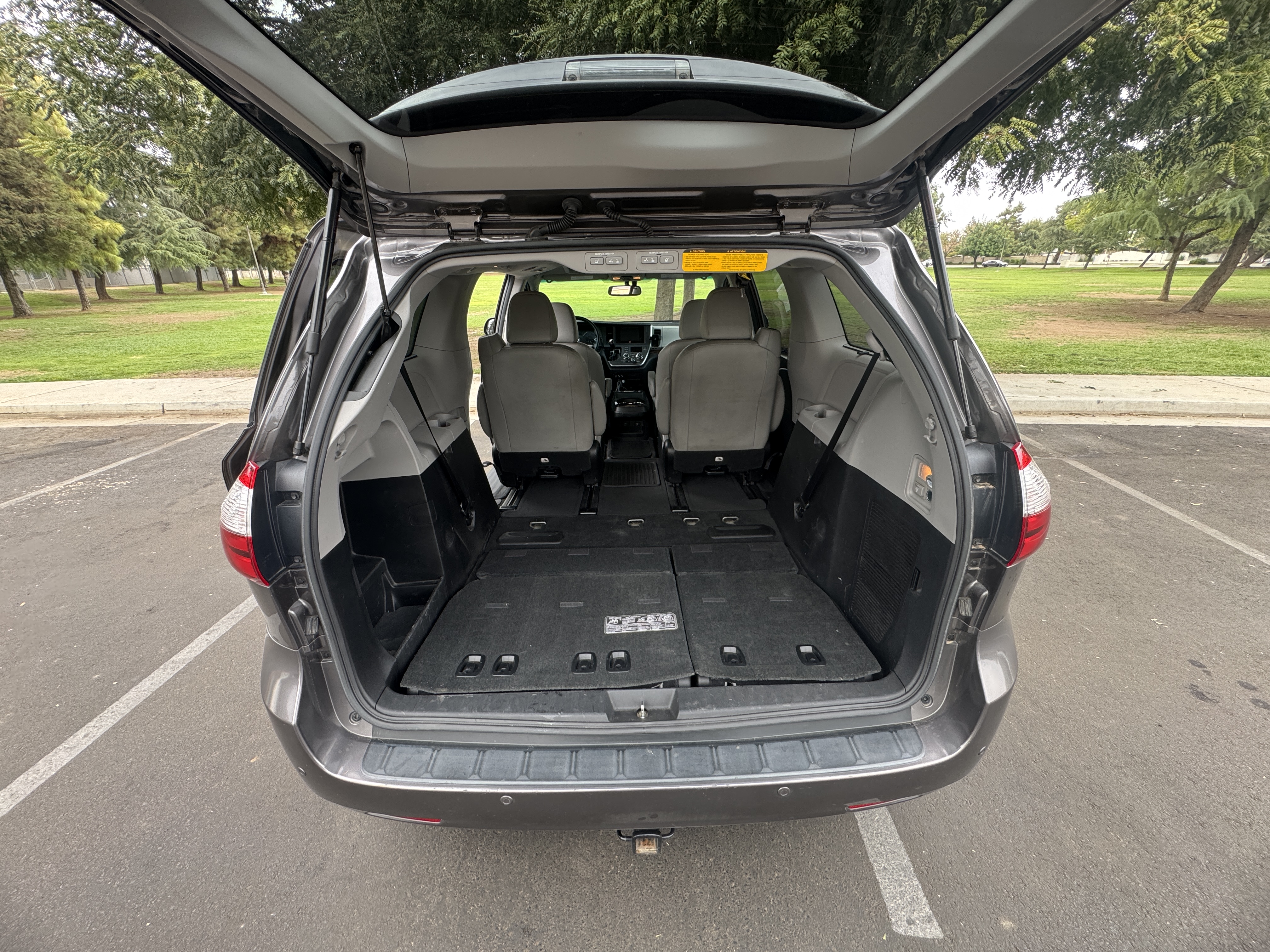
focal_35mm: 14
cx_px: 635
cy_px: 476
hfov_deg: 102.1
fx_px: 514
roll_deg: +0.8
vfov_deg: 85.7
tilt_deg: -21.8
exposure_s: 1/99
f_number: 2.2
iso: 125
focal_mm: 2.22
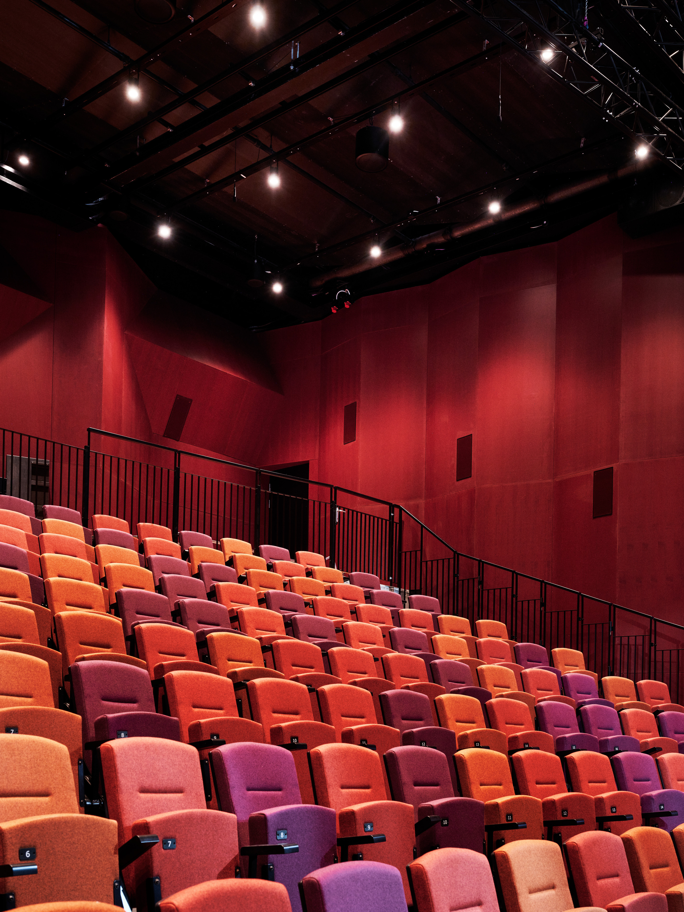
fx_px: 948
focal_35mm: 36
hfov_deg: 39.7
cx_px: 342
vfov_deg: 51.4
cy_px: 456
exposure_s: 1
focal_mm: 45
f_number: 8
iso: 800
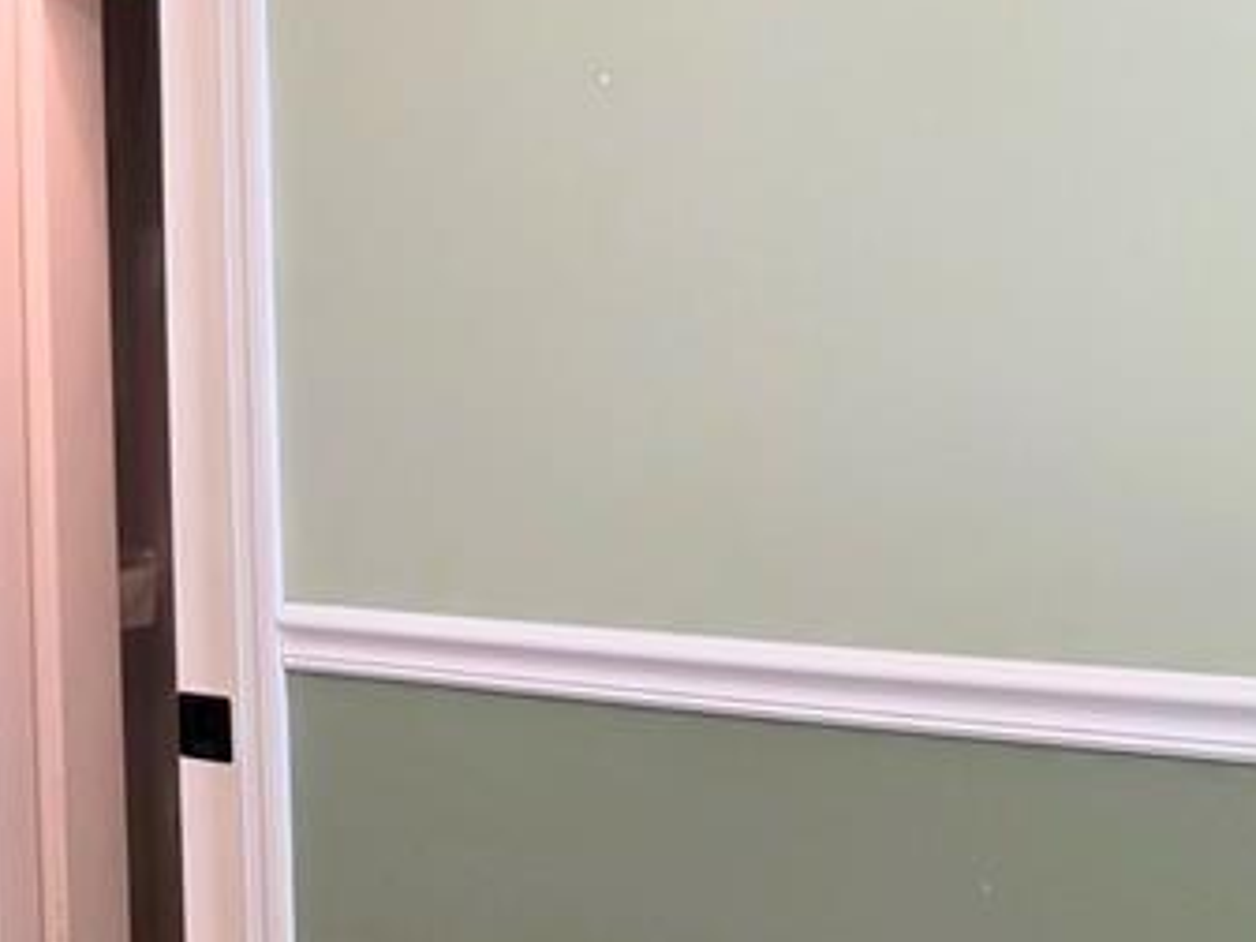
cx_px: -493
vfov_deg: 20.8
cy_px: 198
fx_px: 2540
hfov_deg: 23.6
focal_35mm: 70
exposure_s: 1/120
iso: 100
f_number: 1.4
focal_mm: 6.5
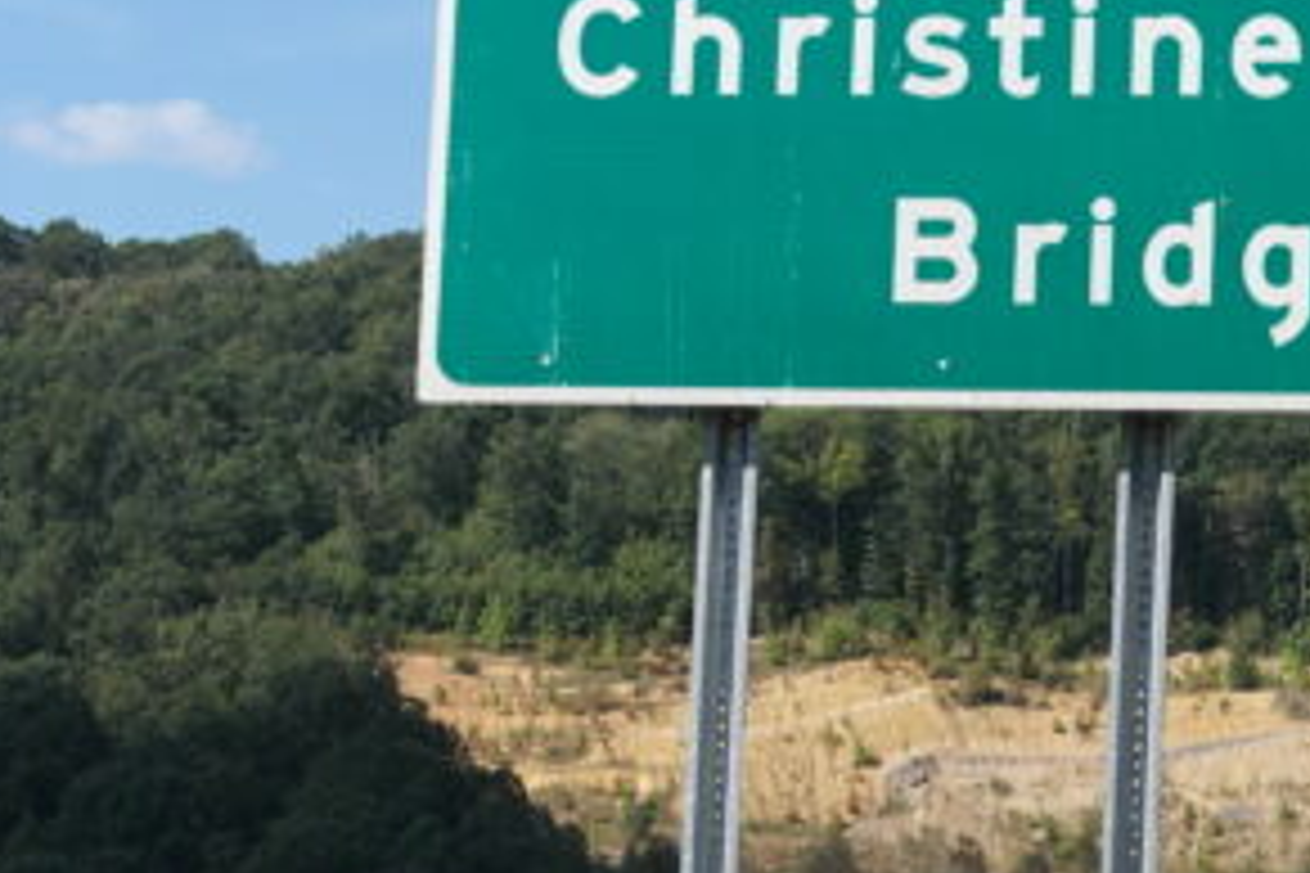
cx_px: 1414
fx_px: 6622
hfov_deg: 11.2
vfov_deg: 7.5
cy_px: 819
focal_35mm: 182
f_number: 7.1
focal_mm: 45
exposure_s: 1/250
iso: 100
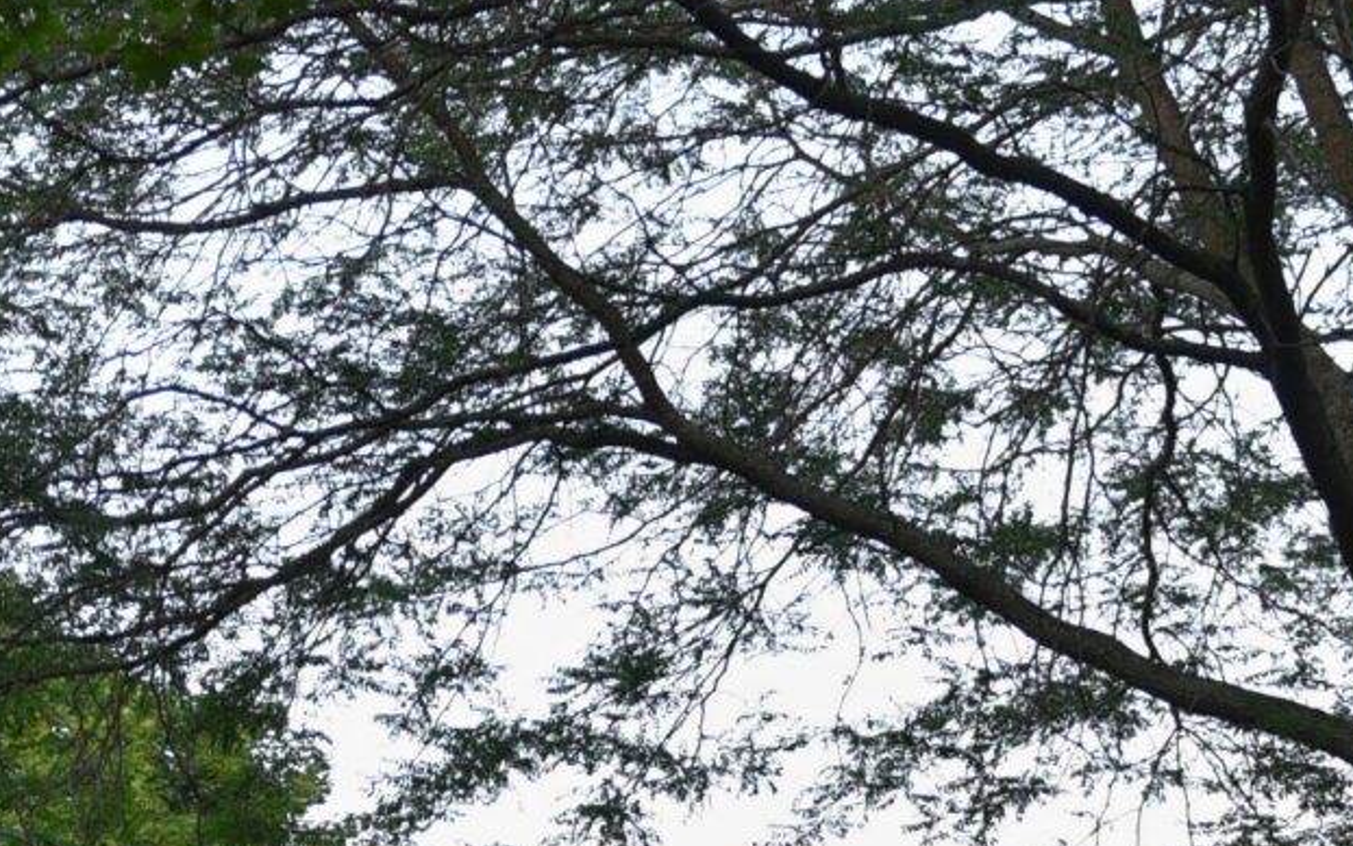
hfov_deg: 15.6
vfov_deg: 9.7
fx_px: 4794
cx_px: -146
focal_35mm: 130
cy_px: 1447
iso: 800
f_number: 3.5
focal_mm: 31
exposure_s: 1/800
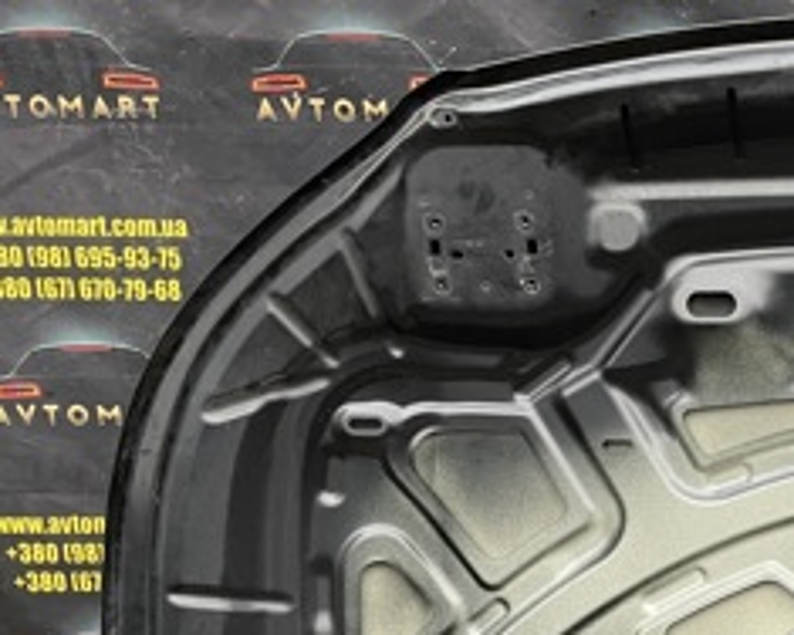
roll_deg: +1.4
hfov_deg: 25.0
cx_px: 936
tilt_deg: -20.8
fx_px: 1621
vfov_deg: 20.9
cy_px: 728
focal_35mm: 69
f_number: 1.6
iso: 160
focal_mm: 4.2
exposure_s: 1/60
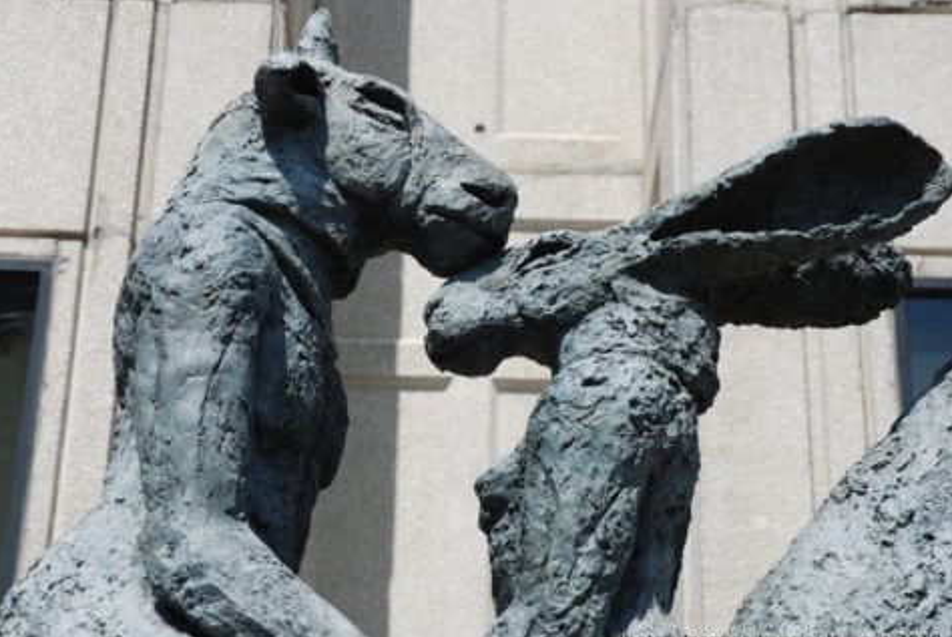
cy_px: 335
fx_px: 2012
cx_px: 464
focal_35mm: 76
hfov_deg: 26.6
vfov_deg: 18.0
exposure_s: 1/250
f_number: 8
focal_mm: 48
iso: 100
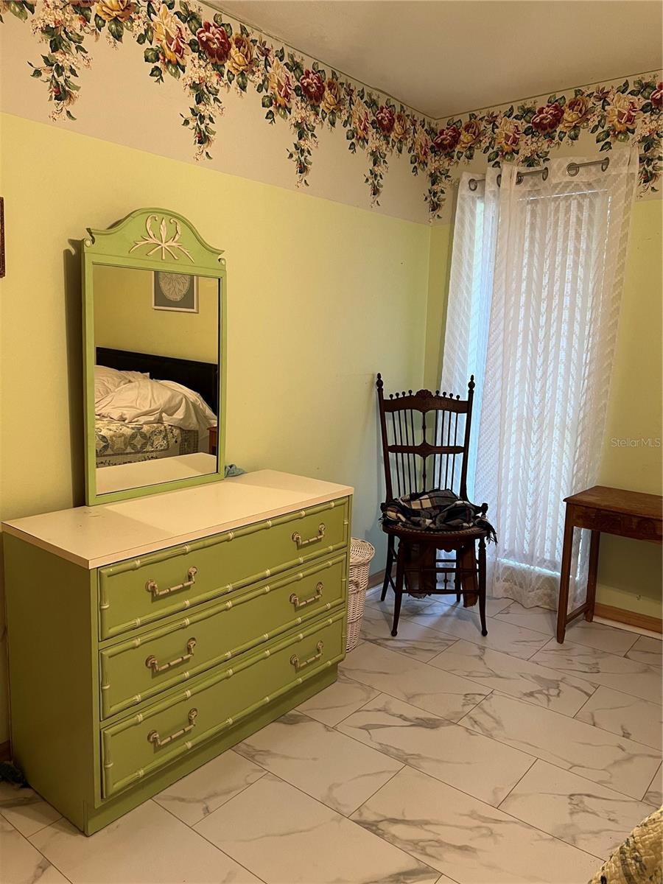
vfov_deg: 67.3
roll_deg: -0.8
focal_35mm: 26
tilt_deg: -9.0
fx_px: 664
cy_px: 442
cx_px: 332
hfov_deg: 53.1
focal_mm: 5.7
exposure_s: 1/60
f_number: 1.5
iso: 160
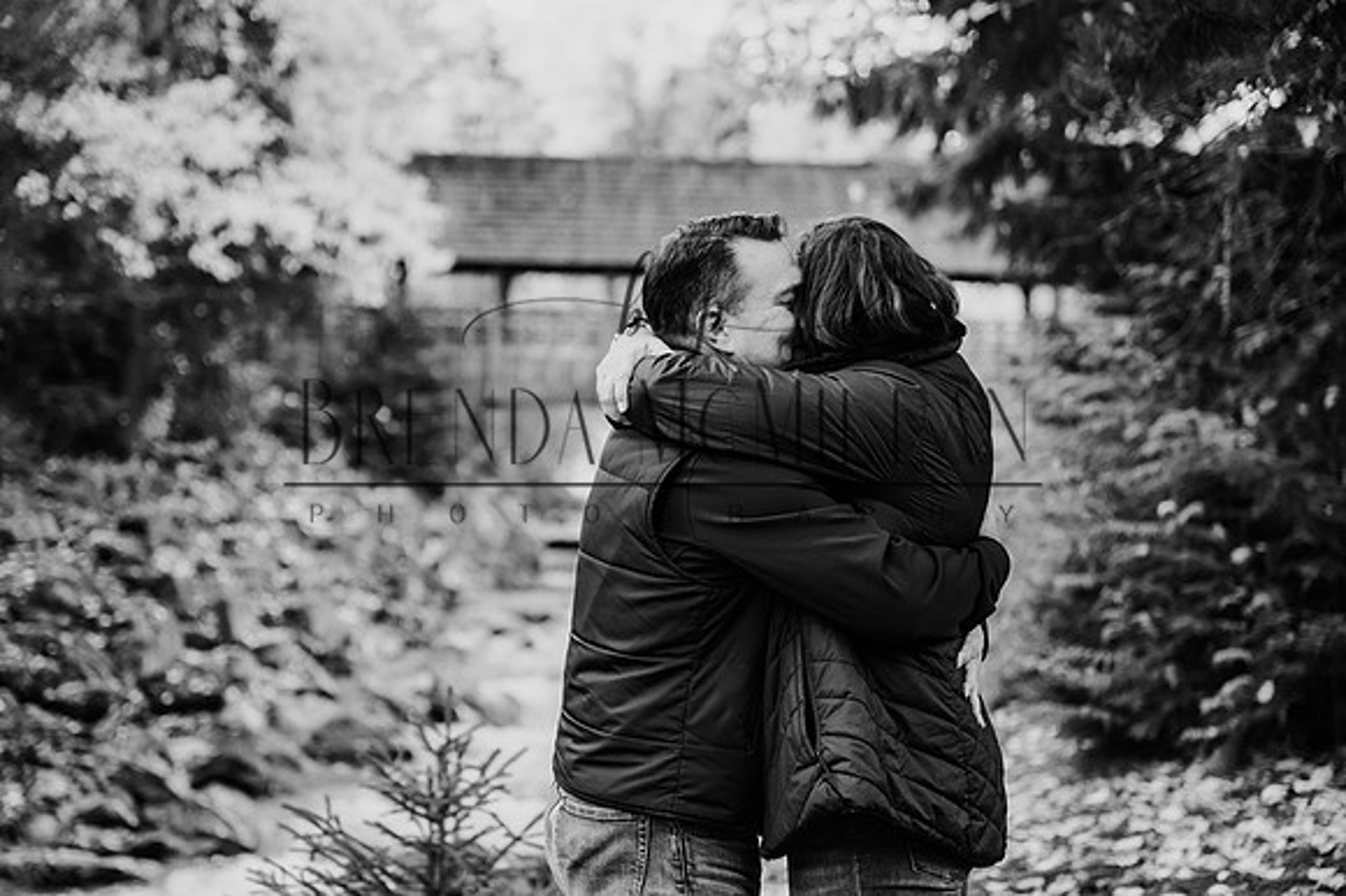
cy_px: 448
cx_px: 673
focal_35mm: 64
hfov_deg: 31.4
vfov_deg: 21.2
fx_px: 2391
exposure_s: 1/500
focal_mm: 64
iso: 1000
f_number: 2.8
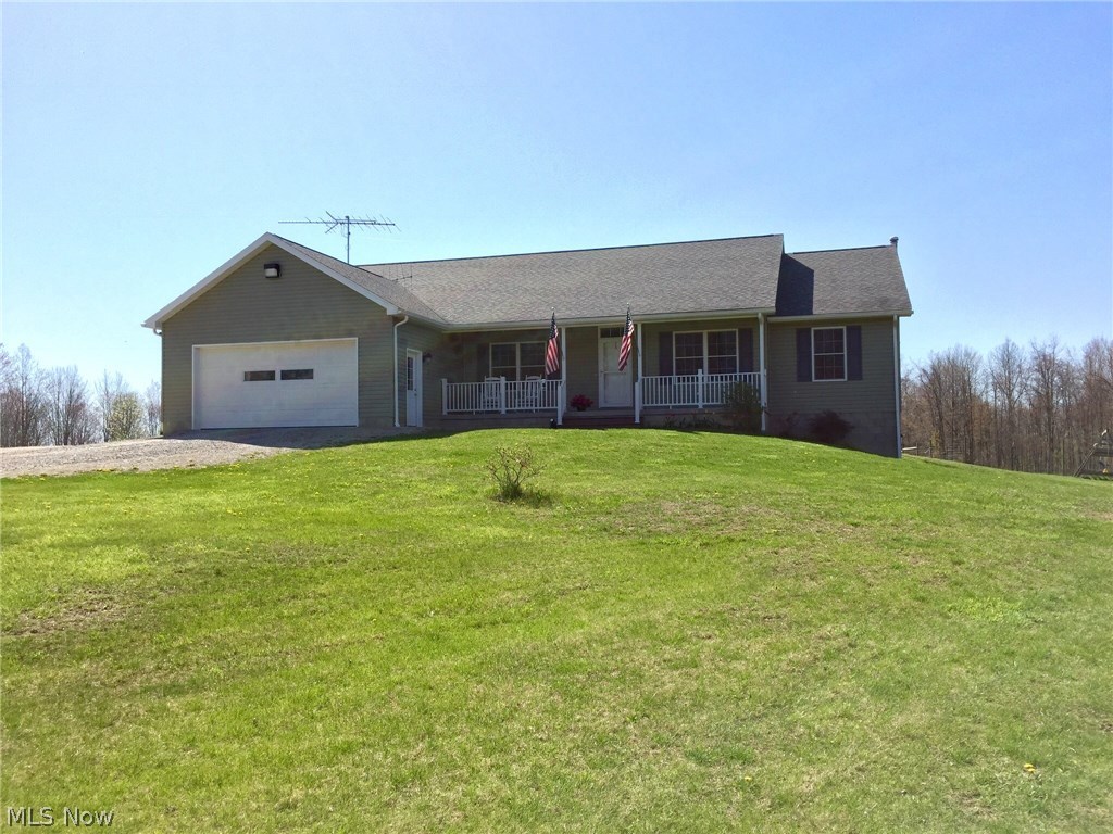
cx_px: 556
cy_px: 417
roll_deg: +0.2
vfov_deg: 48.2
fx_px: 932
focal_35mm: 29
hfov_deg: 61.7
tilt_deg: +1.3
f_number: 2.2
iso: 32
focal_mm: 4.15
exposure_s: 1/1236
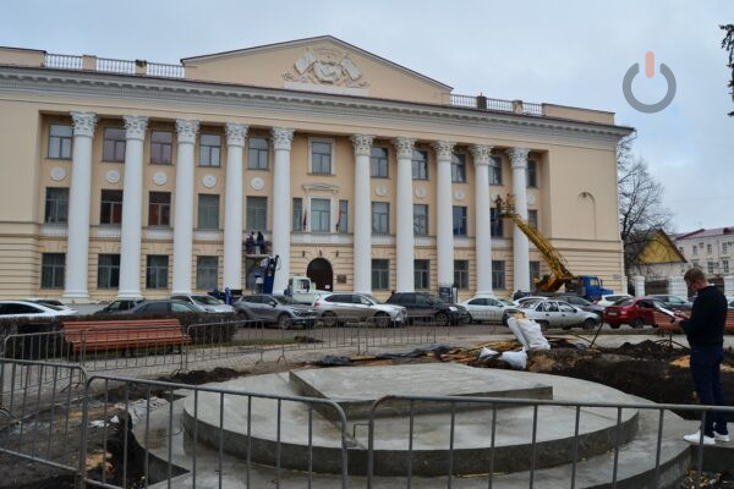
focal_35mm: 27
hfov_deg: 67.4
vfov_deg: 47.9
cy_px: 244
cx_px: 367
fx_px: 550
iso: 200
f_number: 11
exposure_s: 1/400
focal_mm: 18
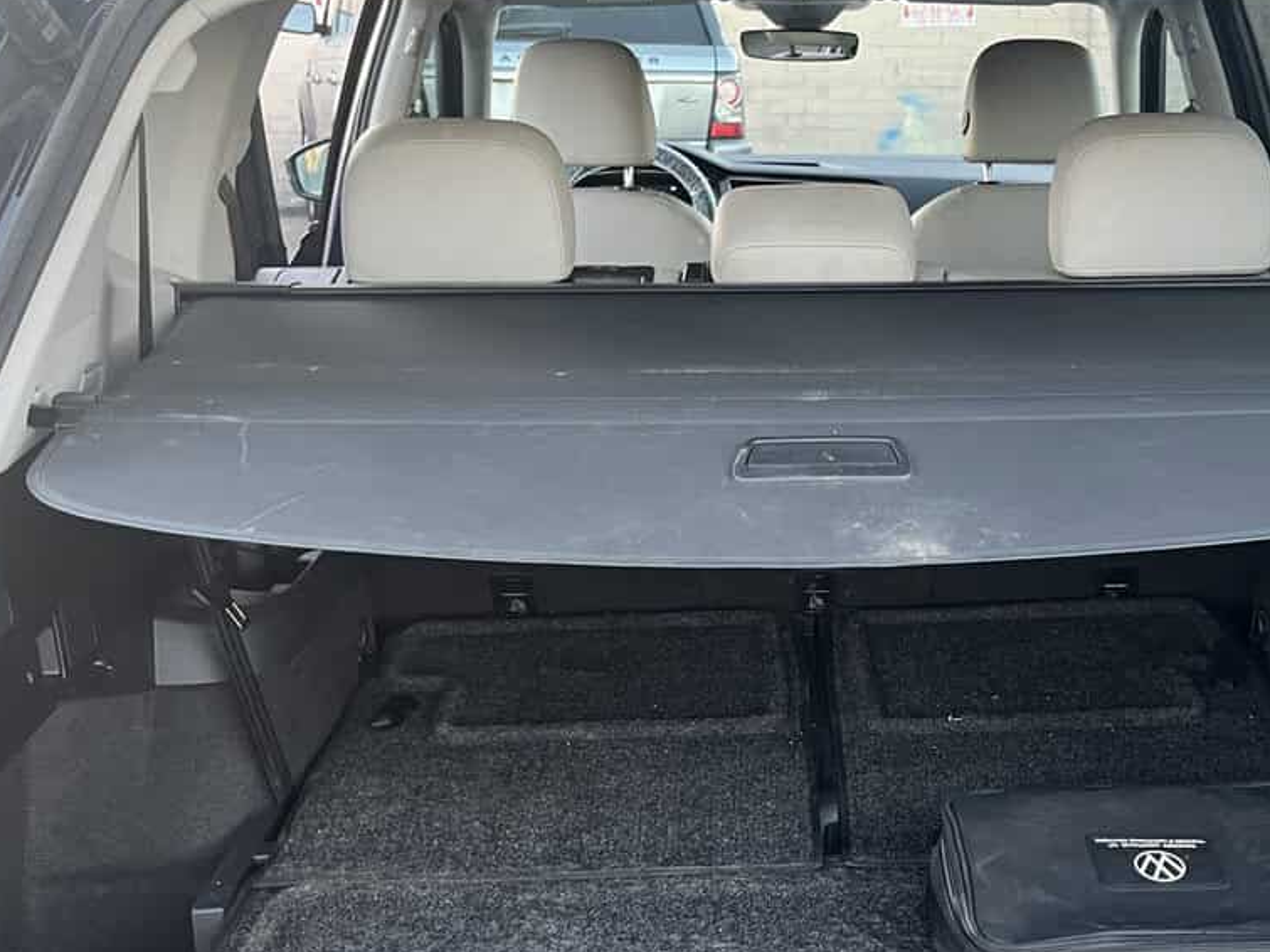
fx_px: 1724
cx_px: 860
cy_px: 678
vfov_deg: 30.5
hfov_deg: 39.9
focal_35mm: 47
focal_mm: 5.1
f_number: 1.6
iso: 125
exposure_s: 1/63
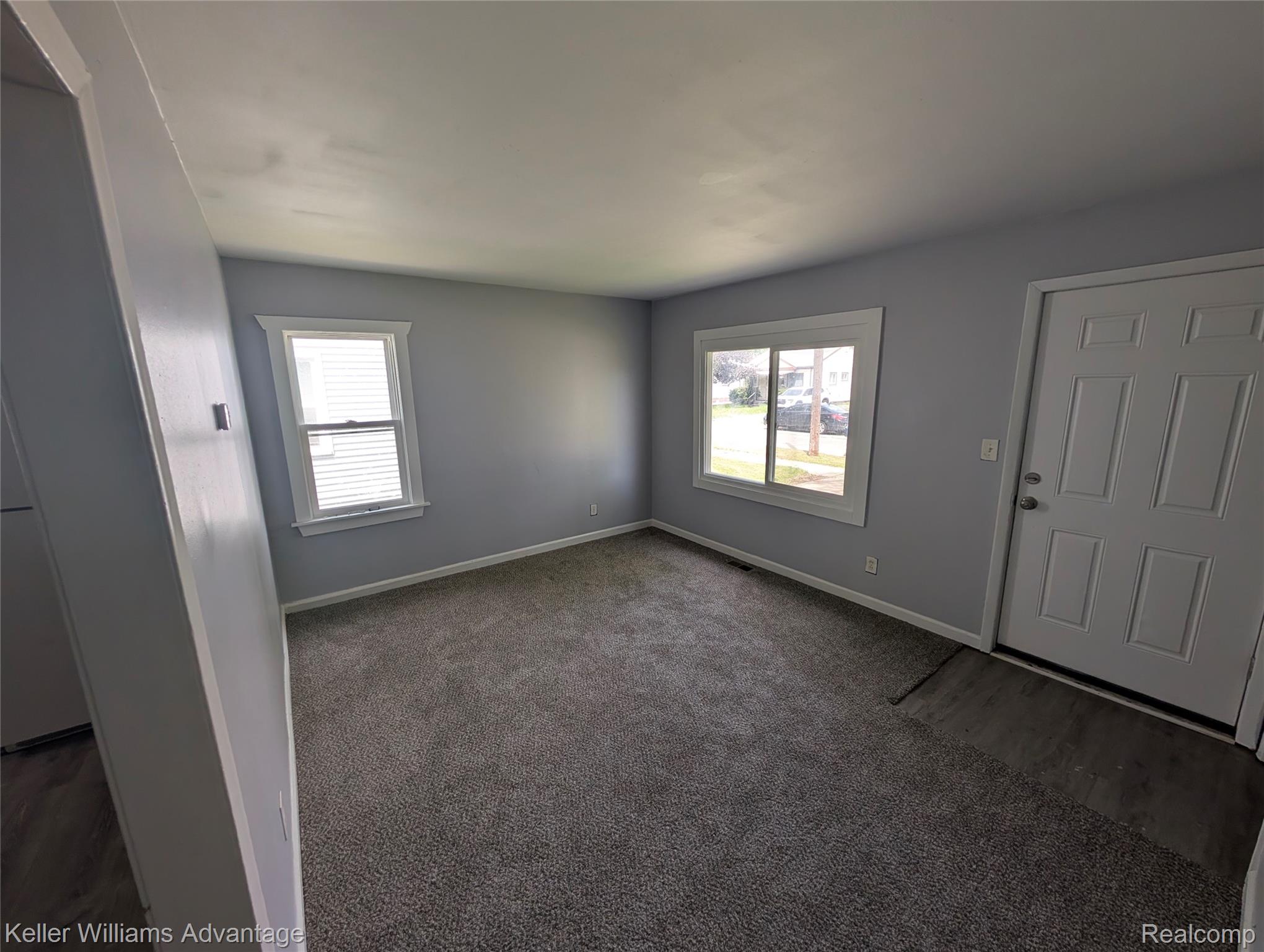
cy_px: 476
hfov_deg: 110.5
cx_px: 632
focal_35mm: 12
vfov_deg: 94.6
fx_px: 439
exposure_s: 1/265
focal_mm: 2.02
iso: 62
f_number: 1.7
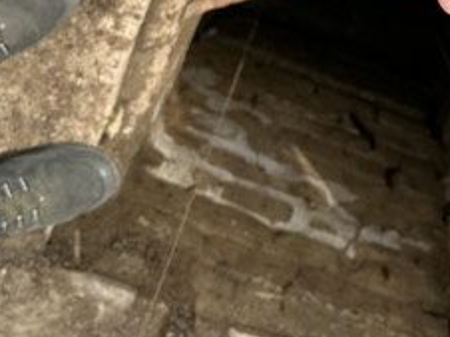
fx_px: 1104
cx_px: 420
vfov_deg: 17.2
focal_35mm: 85
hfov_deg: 22.4
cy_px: 72
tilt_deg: -65.9
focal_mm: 6.86
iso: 80
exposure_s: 1/879
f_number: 1.78
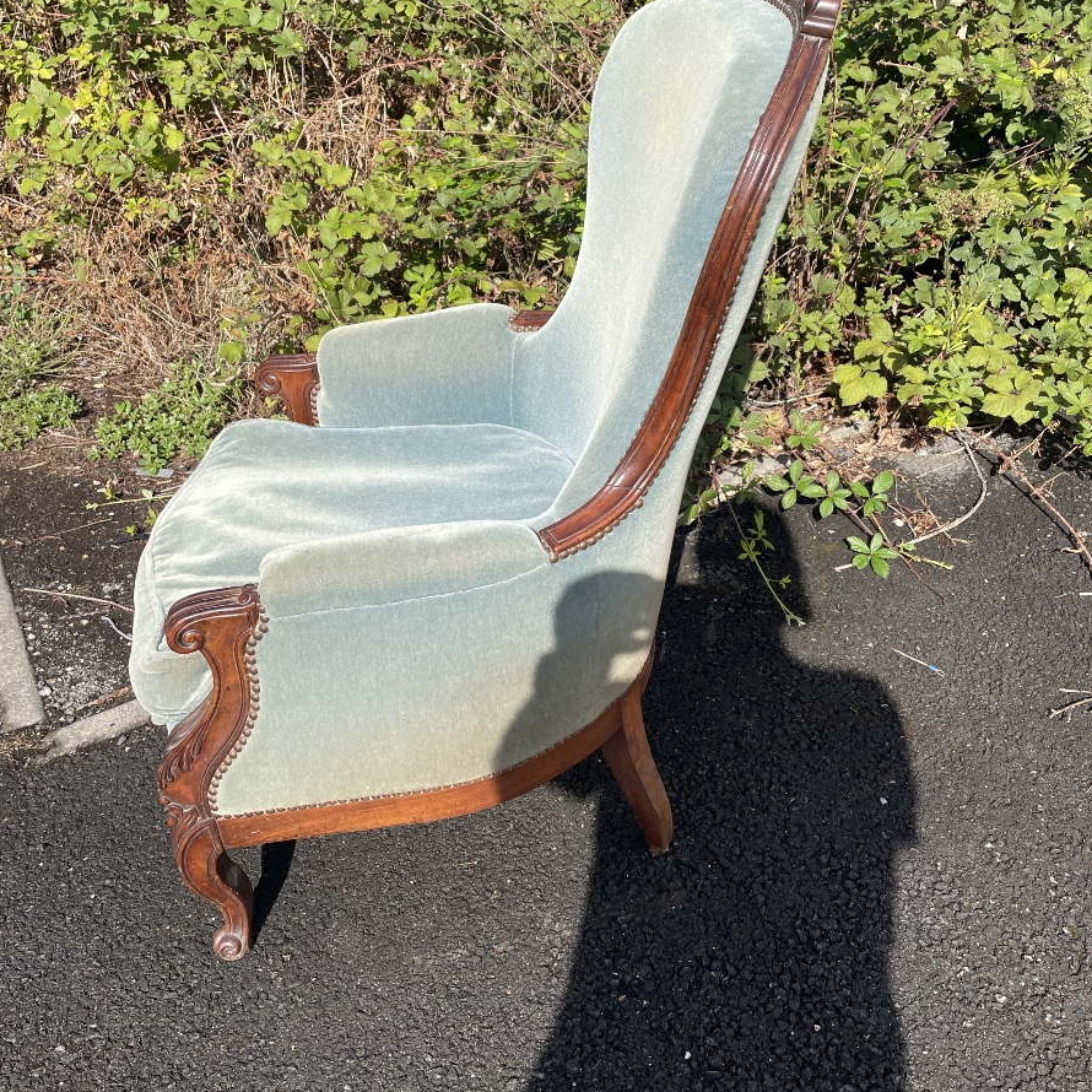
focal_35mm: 31
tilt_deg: -27.2
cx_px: 548
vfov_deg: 52.0
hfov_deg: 52.5
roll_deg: -3.1
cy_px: 417
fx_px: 1106
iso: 32
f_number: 1.6
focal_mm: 4.2
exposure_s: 1/2304
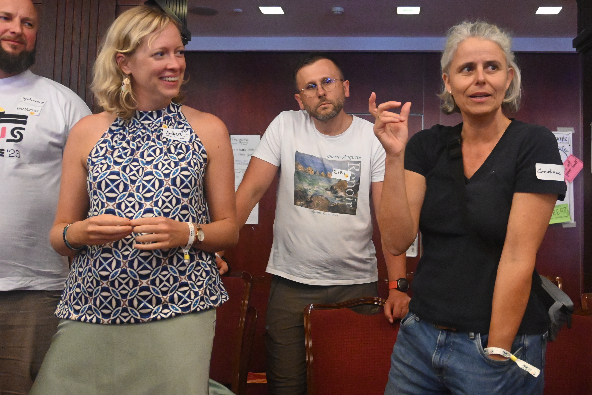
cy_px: 164
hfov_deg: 45.2
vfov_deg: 31.2
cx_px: 357
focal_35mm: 43
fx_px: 706
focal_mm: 22.5
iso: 6400
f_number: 4
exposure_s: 1/320
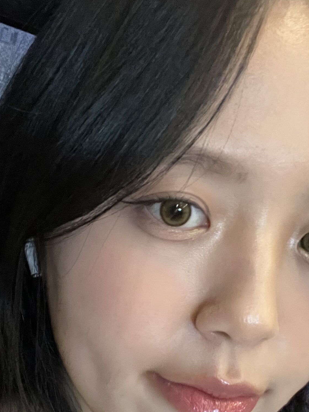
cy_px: 322
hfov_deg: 28.5
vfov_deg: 36.4
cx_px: 146
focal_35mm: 51
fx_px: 607
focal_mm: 2.71
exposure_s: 1/25
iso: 640
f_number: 2.2
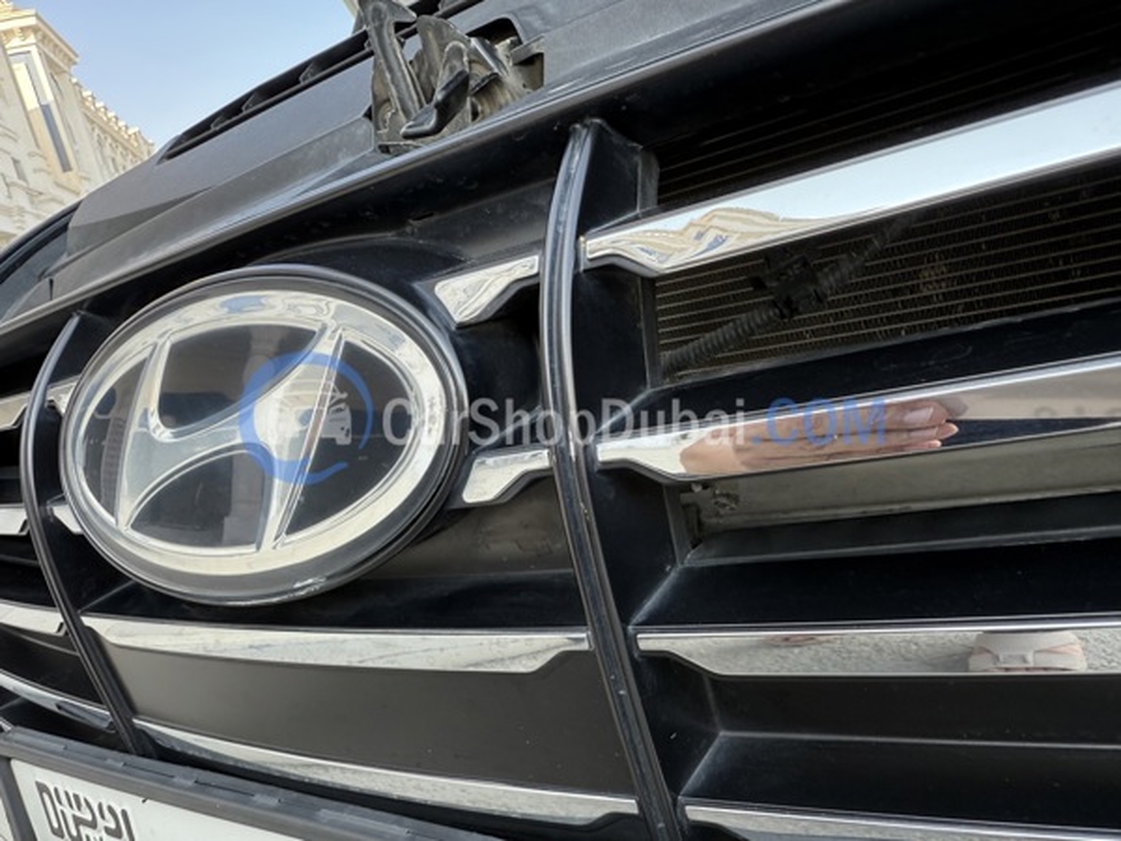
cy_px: 420
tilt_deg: -11.1
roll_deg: +14.6
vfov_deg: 56.8
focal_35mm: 24
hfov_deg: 71.6
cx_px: 560
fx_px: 777
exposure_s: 1/123
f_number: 2.2
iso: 40
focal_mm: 2.22
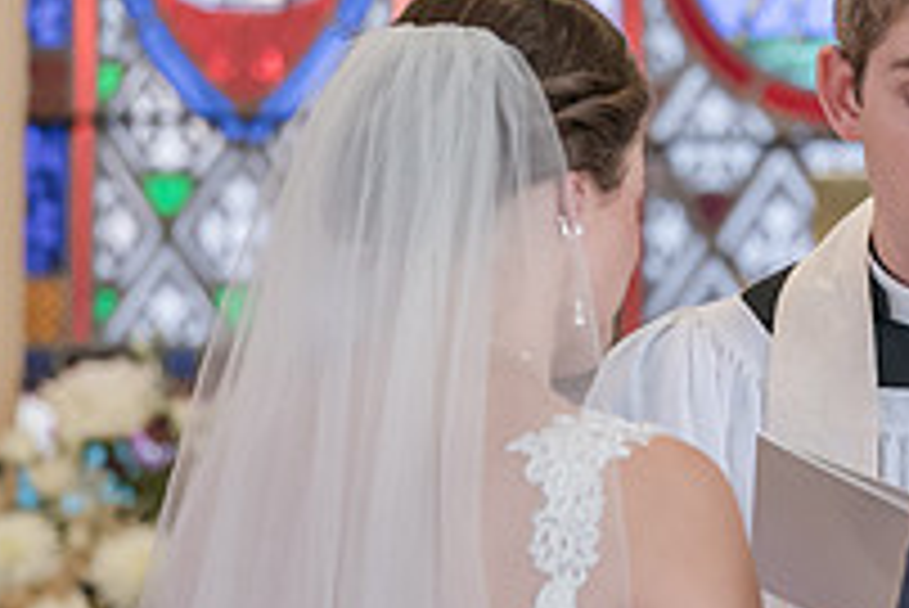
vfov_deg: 1.9
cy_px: 379
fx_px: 18319
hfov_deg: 2.8
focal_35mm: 725
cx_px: 968
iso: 2000
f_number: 3.2
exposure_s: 1/100
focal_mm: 200
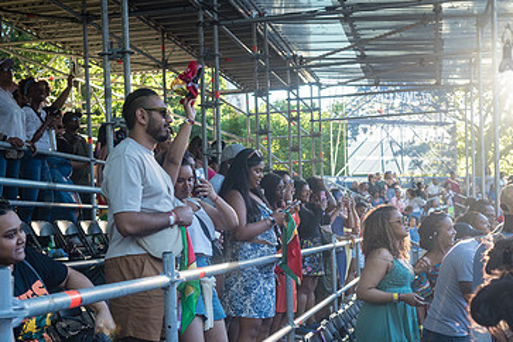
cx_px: 233
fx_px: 798
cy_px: 252
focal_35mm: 56
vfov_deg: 24.0
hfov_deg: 35.6
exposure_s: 1/400
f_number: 4
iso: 1000
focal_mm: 35
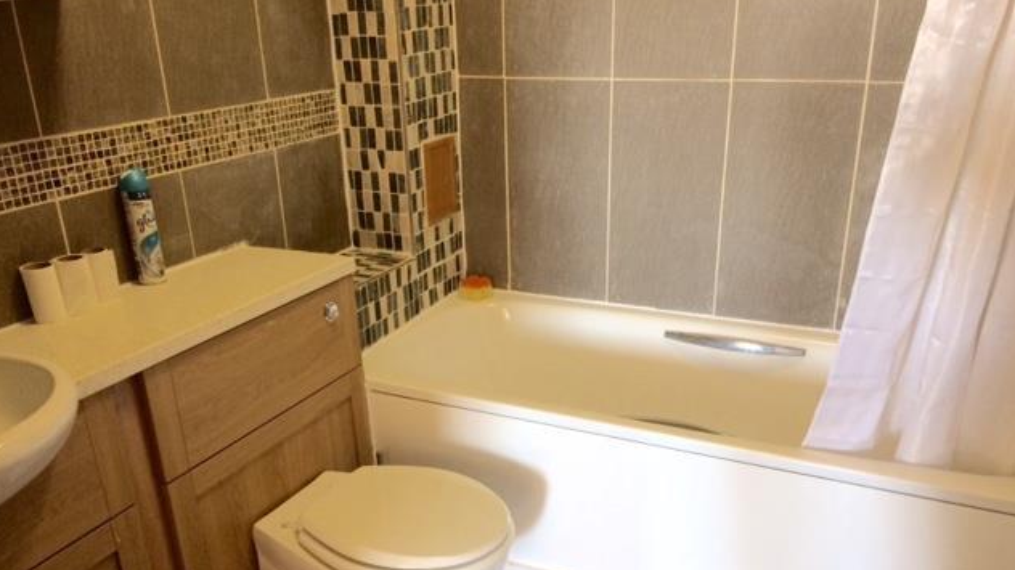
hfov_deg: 61.0
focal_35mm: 32
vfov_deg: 36.3
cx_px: 506
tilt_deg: -25.4
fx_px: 861
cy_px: 373
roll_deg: +1.1
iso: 160
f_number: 2.2
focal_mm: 4.15
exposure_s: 1/33
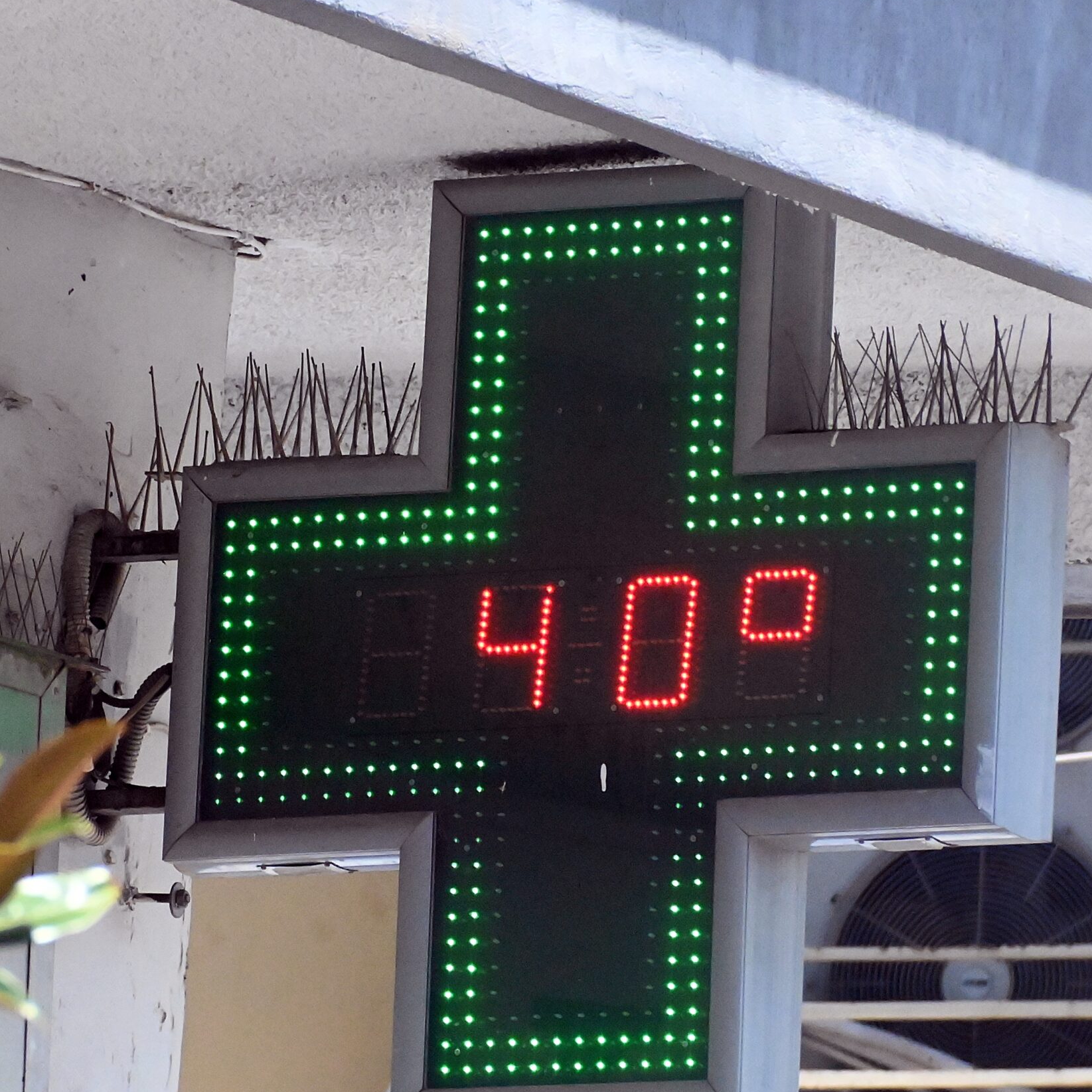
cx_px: 456
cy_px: 529
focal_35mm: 595
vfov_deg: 2.9
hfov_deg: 2.9
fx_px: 21236
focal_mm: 300
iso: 10000
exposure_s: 1/8000
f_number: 11
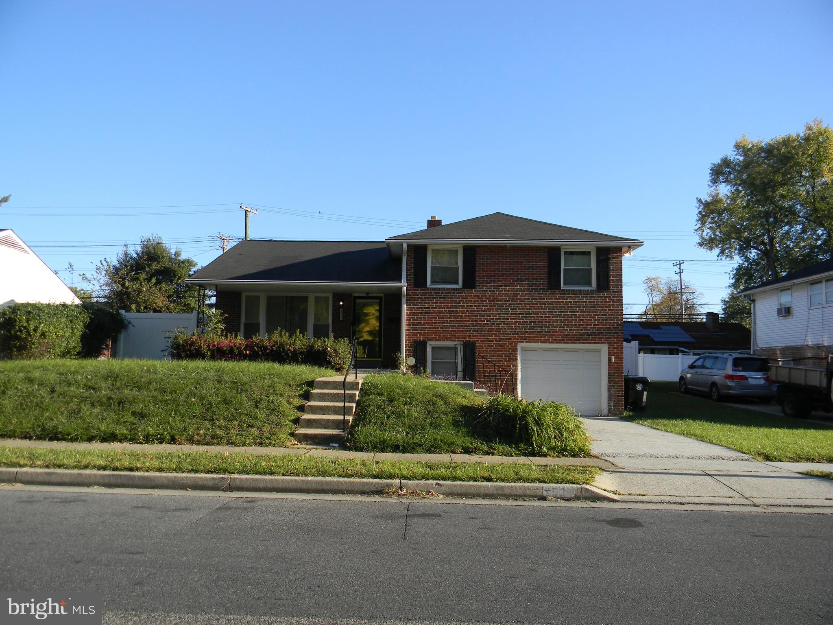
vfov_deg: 49.7
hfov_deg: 63.4
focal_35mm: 28
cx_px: 416
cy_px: 312
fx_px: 674
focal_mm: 5
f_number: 3.5
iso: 80
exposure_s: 1/436
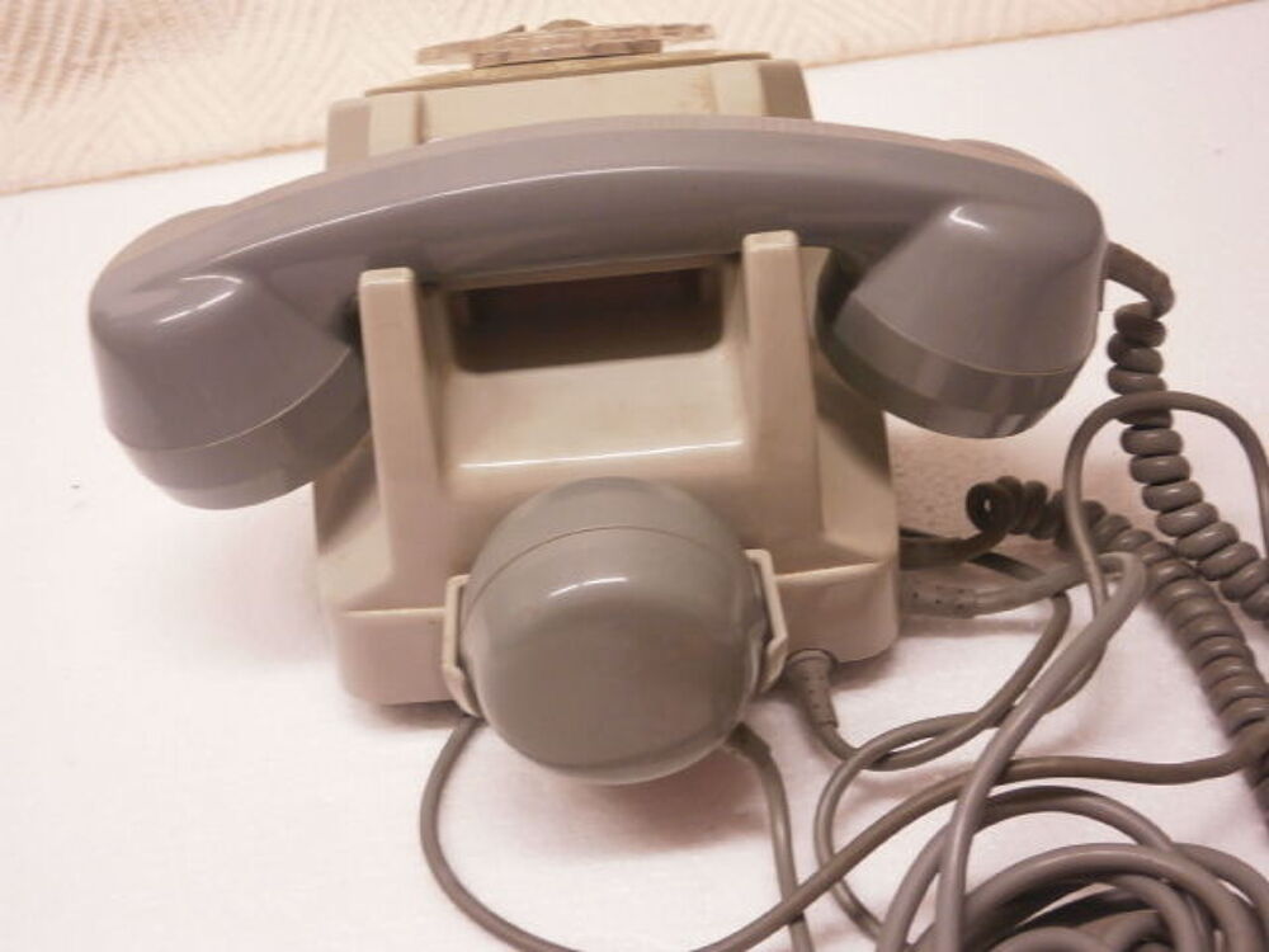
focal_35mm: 47
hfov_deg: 40.4
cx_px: 634
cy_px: 476
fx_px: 1723
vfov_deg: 30.9
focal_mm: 8.3
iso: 200
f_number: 3.4
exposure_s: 1/30
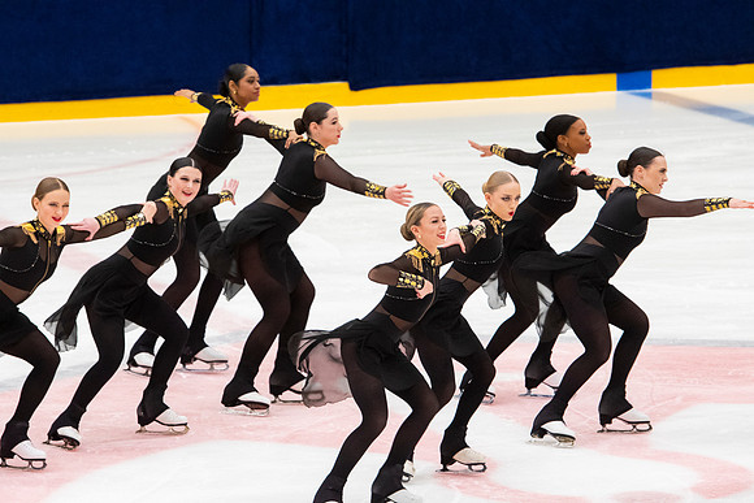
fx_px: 5499
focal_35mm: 262
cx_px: 377
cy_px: 252
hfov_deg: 7.8
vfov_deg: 5.2
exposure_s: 1/320
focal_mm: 175
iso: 2800
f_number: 5.6
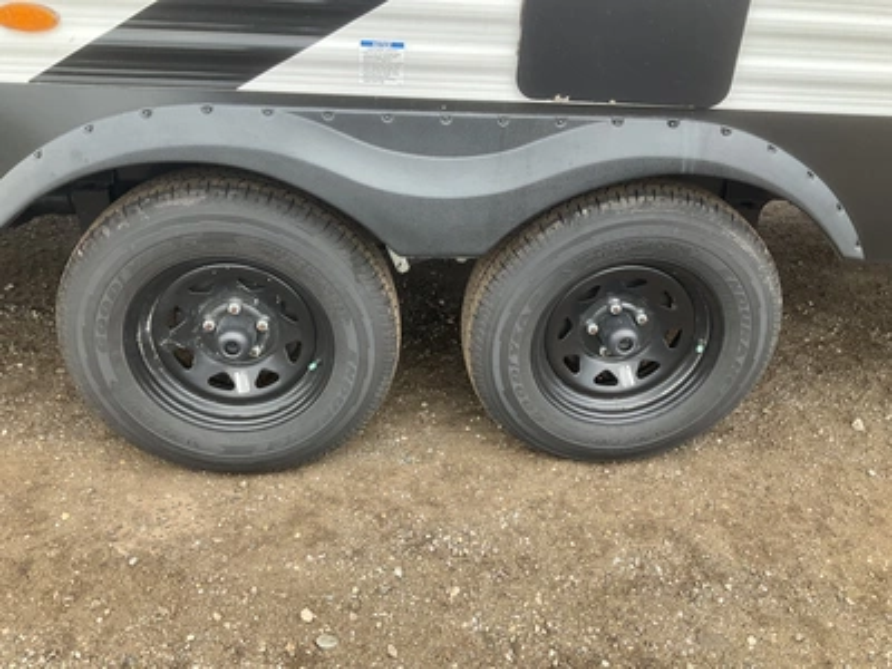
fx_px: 747
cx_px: 446
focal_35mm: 29
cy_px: 334
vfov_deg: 48.2
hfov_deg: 61.7
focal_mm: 3
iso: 20
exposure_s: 1/144
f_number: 1.8
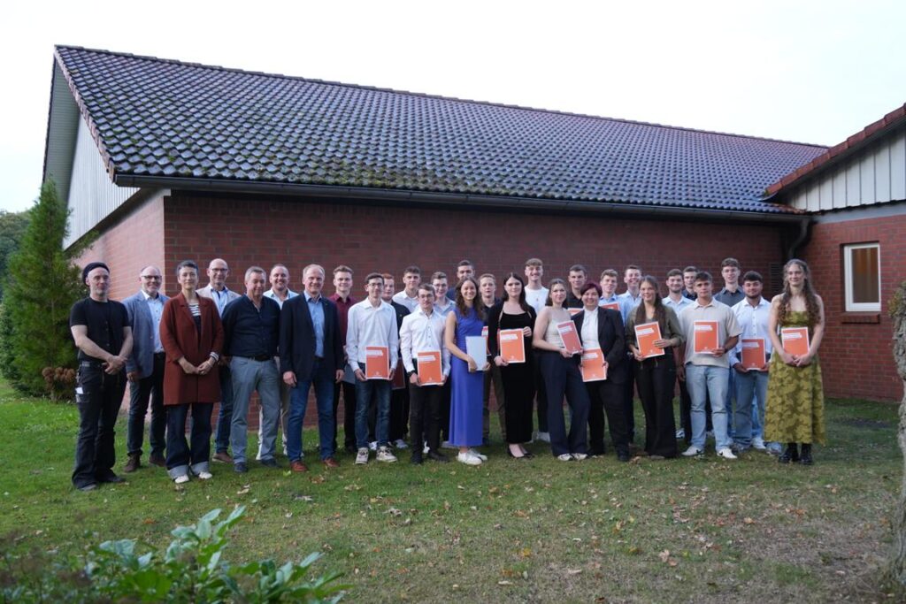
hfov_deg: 57.2
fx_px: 831
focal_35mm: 33
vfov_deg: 40.0
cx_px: 453
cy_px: 302
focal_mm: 33
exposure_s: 1/60
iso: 500
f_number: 4
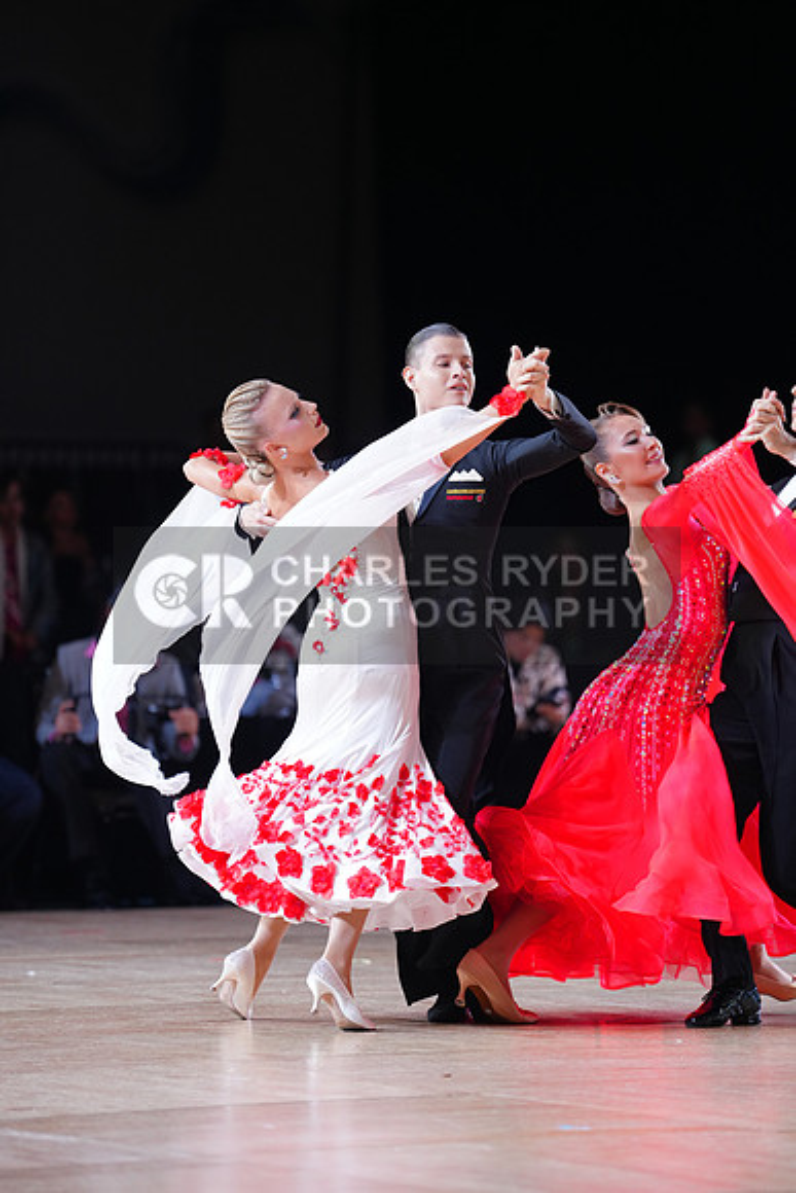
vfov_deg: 10.3
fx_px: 6629
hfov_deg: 6.9
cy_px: 596
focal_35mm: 200
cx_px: 398
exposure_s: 1/500
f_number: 2.8
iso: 1000
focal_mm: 200
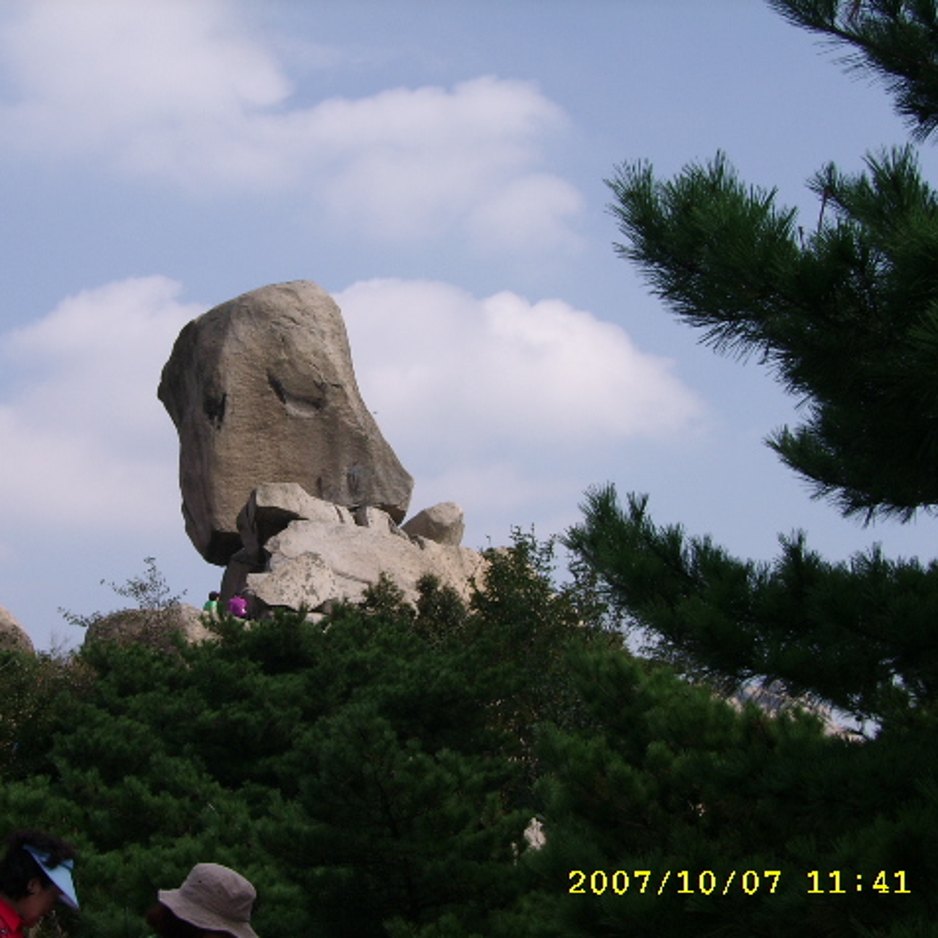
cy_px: 471
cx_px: 339
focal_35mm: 76
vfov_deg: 22.8
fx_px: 2330
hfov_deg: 22.7
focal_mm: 10.75
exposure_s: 1/297
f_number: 7.7
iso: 50
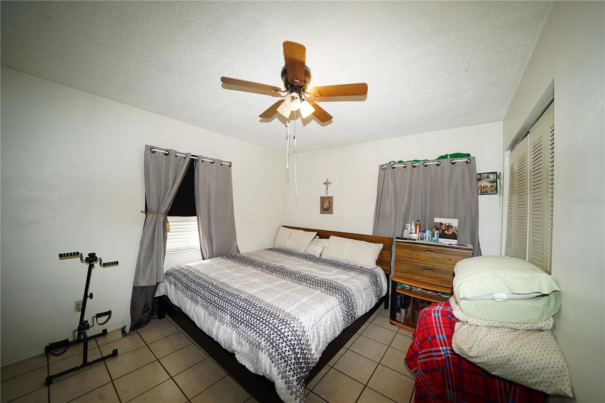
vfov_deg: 90.0
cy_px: 202
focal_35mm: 12
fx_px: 202
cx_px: 302
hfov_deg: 112.6
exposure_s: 1/4
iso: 125
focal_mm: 12
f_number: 5.6
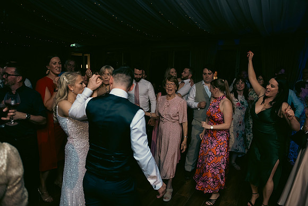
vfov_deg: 53.2
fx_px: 205
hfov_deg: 73.7
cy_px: 103
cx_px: 154
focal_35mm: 24
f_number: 3.5
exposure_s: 1/160
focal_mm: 24
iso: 800
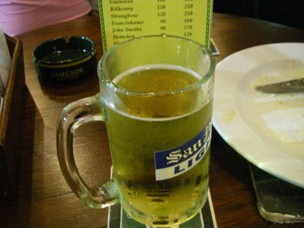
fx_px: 334
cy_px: 114
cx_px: 152
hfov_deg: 49.0
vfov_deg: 37.7
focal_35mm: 38
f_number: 3.3
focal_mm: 6.3
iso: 400
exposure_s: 1/4
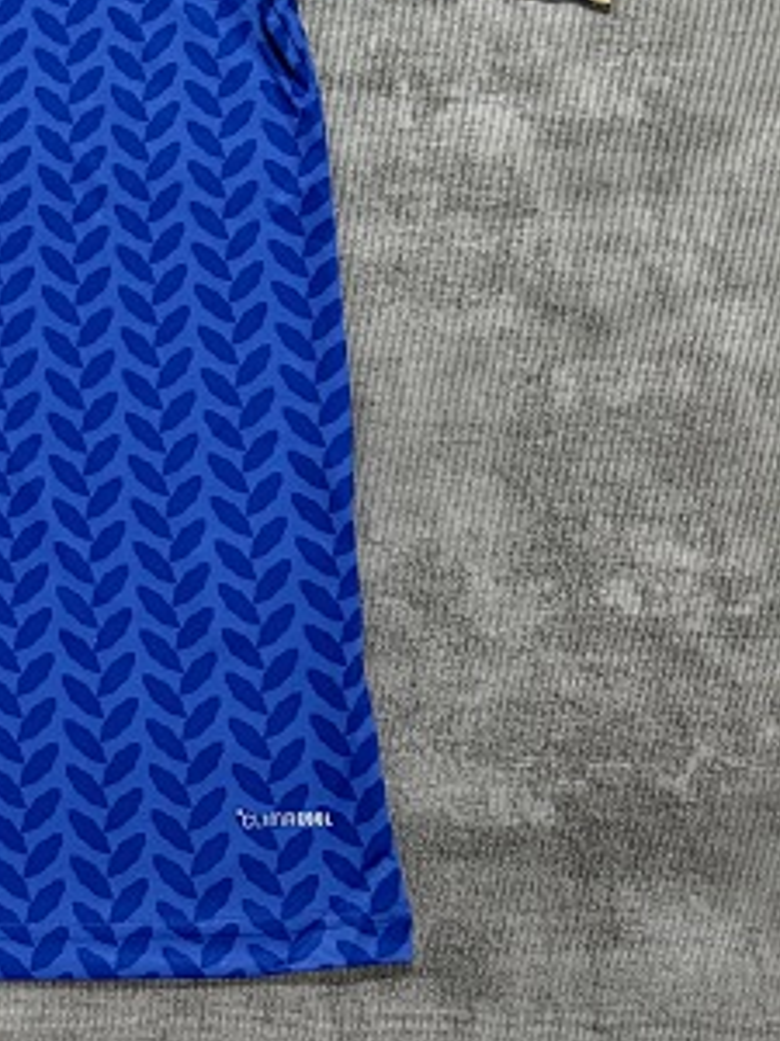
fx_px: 1923
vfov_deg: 28.4
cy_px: 0
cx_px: -253
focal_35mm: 64
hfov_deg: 20.7
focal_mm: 6.76
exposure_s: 1/60
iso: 400
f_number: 1.78
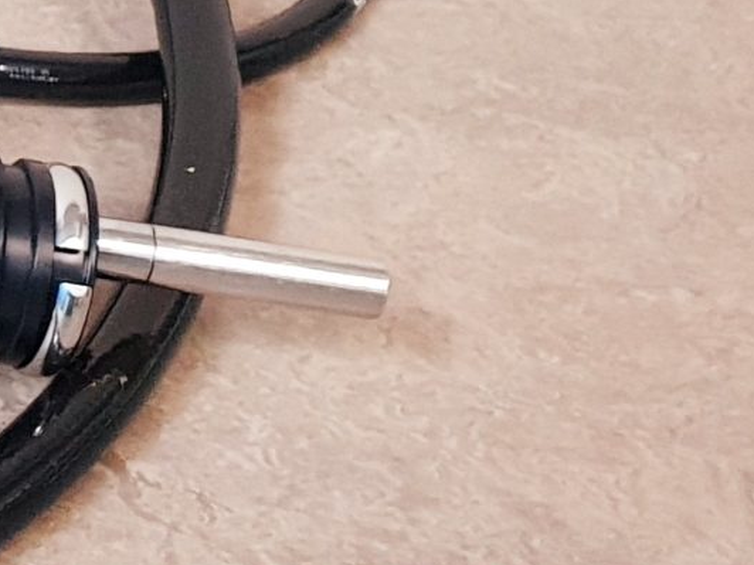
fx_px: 2723
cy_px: -72
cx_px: -1006
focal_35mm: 125
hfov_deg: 12.6
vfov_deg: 11.7
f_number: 2.4
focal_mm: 4.3
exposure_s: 1/25
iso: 250
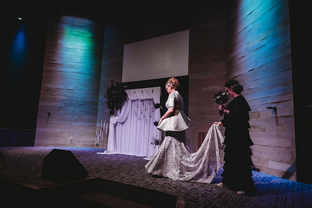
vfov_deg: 53.2
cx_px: 156
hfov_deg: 73.7
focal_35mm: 24
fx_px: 208
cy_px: 104
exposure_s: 1/125
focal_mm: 24
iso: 200
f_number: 2.2
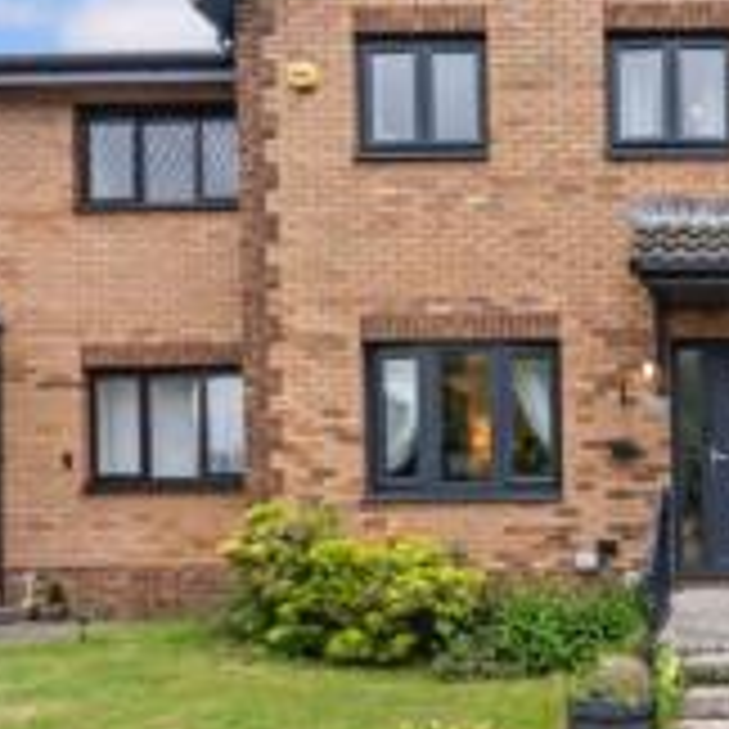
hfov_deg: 44.8
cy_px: 493
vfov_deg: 52.9
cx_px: 747
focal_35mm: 30
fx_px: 715
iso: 800
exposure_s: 1/125
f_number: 8
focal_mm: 12
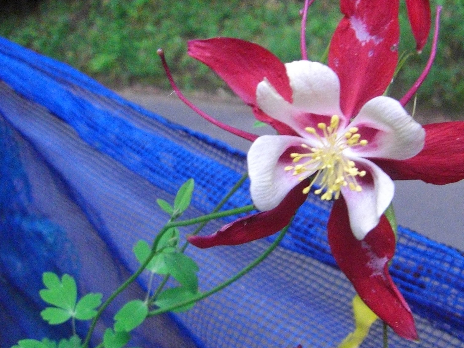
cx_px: 277
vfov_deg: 27.5
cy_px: 158
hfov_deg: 36.1
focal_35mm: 53
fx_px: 710
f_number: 3.4
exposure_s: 1/30
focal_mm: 6.3
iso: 400
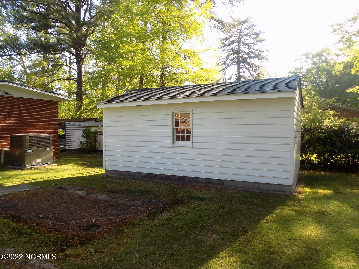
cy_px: 134
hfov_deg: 71.6
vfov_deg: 56.8
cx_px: 180
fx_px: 249
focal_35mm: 24
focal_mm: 4.3
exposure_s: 1/160
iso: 80
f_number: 3.1
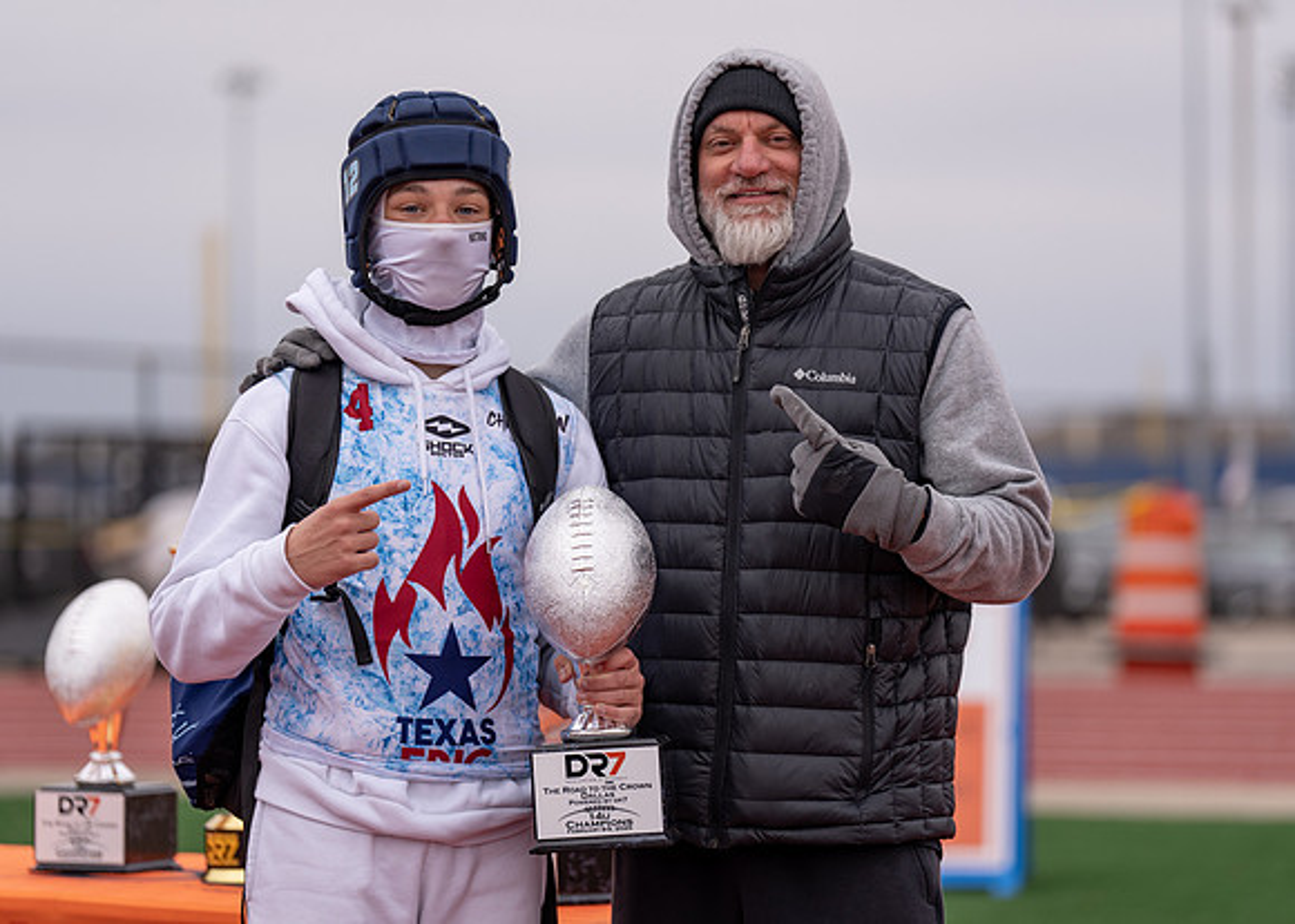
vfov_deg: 9.7
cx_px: 648
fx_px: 5433
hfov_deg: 13.6
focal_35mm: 148
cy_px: 462
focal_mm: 141
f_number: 2.8
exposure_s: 1/1250
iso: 100
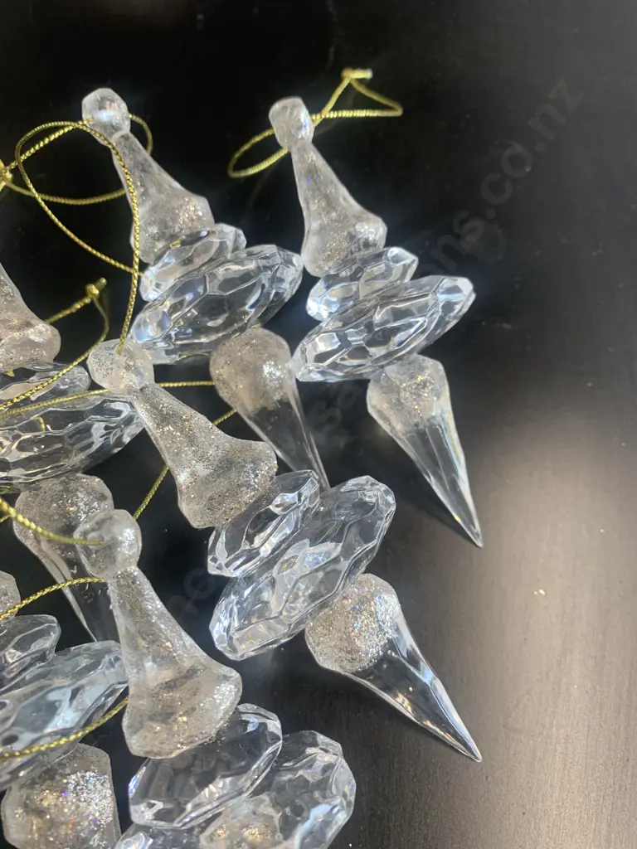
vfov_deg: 67.3
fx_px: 638
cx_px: 318
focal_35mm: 26
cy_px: 424
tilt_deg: -63.7
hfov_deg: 53.1
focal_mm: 4.25
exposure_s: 1/100
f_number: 1.8
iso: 64
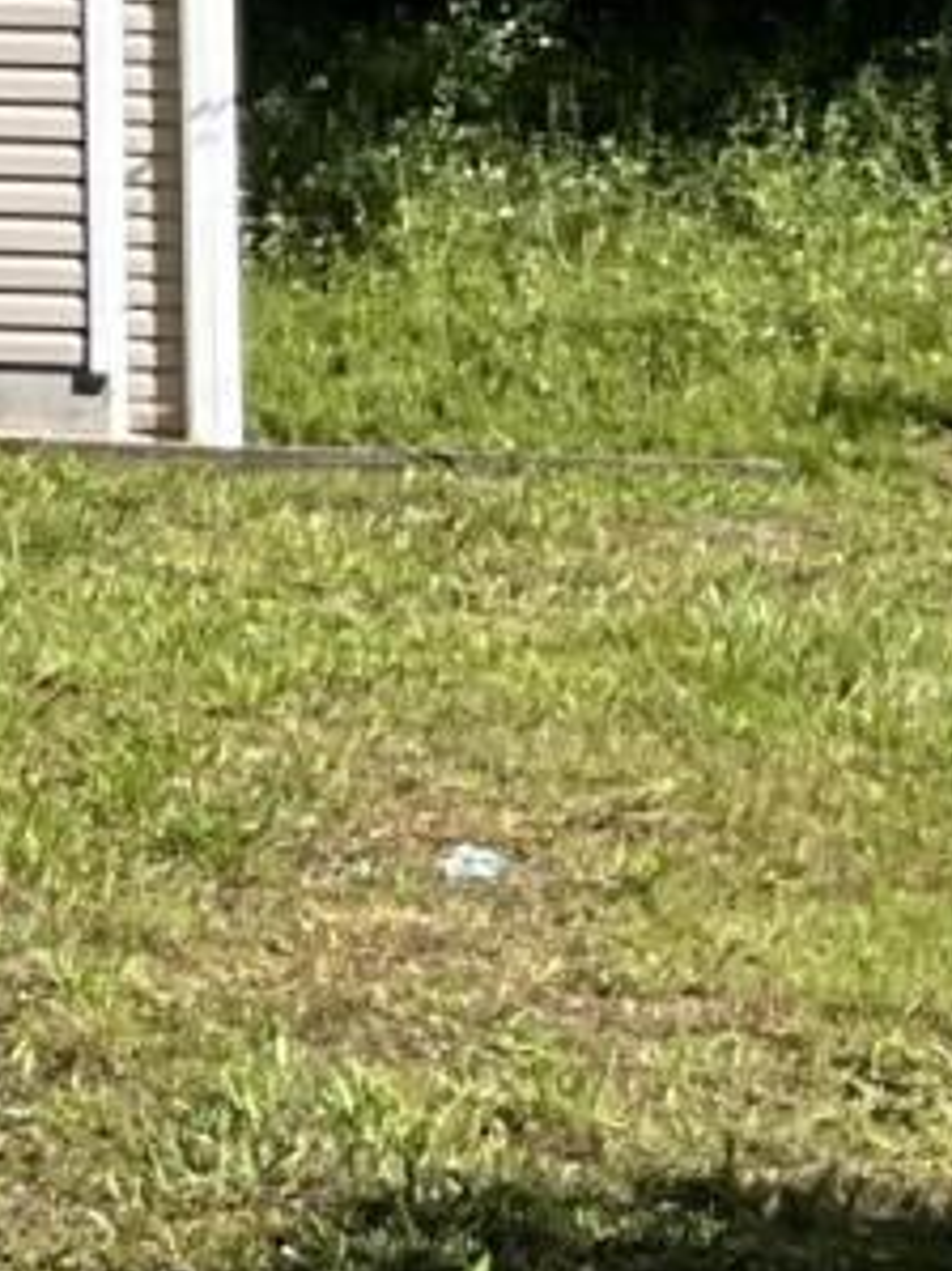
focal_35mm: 194
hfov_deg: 6.7
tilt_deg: +7.8
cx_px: -2197
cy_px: 55
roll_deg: -2.1
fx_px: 7119
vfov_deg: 10.1
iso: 25
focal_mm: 3
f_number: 1.8
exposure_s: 1/962
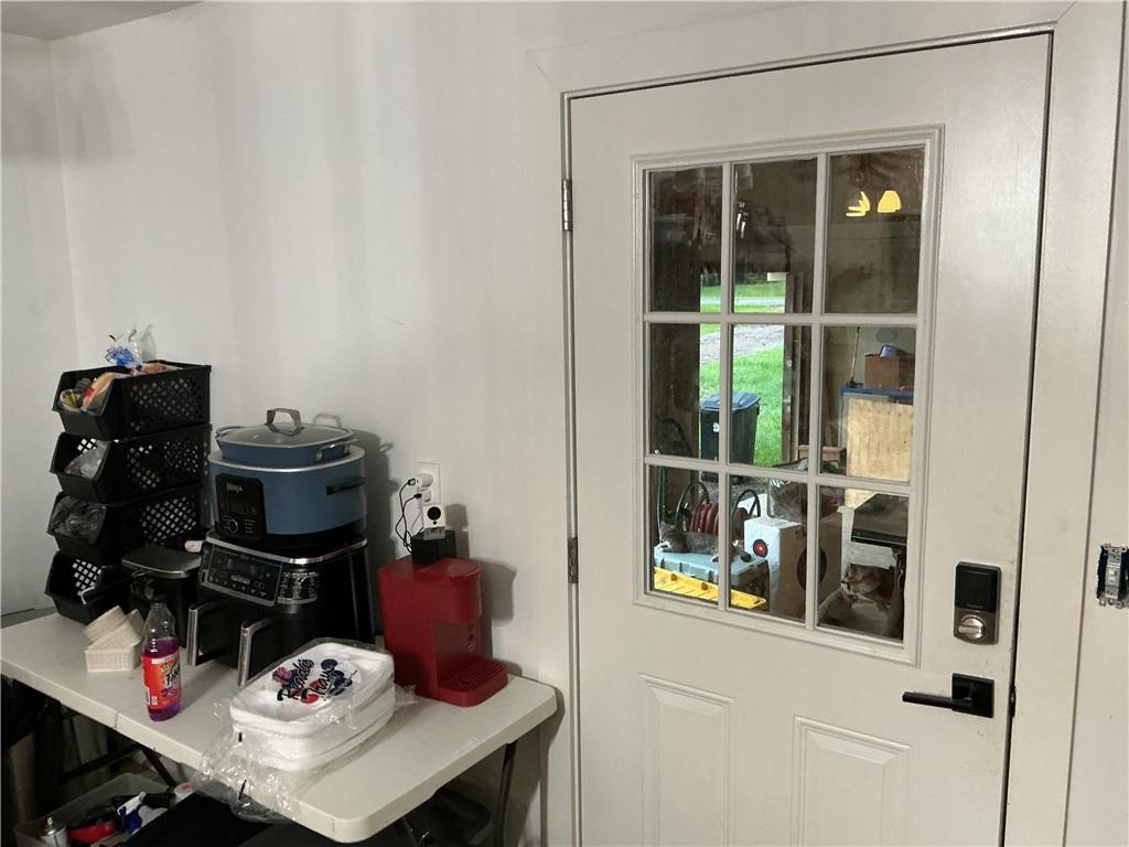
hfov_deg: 61.7
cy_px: 424
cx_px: 564
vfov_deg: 48.2
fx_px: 946
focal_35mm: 29
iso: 250
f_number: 1.8
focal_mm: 3
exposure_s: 1/60
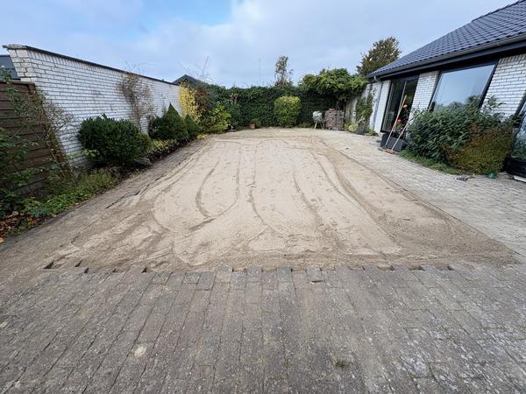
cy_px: 197
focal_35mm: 14
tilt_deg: -23.2
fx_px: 213
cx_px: 263
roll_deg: +1.5
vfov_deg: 85.7
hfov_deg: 102.1
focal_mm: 2.22
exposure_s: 1/318
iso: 40
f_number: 2.2
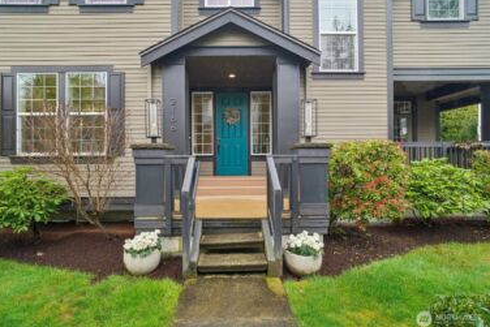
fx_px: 231
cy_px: 157
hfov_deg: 93.2
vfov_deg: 70.5
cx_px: 231
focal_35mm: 17
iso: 1600
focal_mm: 16
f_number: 8
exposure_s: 1/125
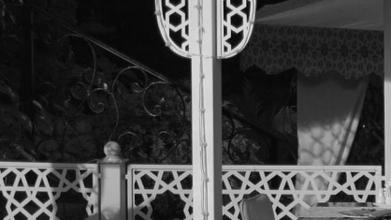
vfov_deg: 1.6
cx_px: 560
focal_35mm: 752
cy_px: 246
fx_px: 7796
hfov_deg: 2.9
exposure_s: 1/1000
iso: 200
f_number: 4.2
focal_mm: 125
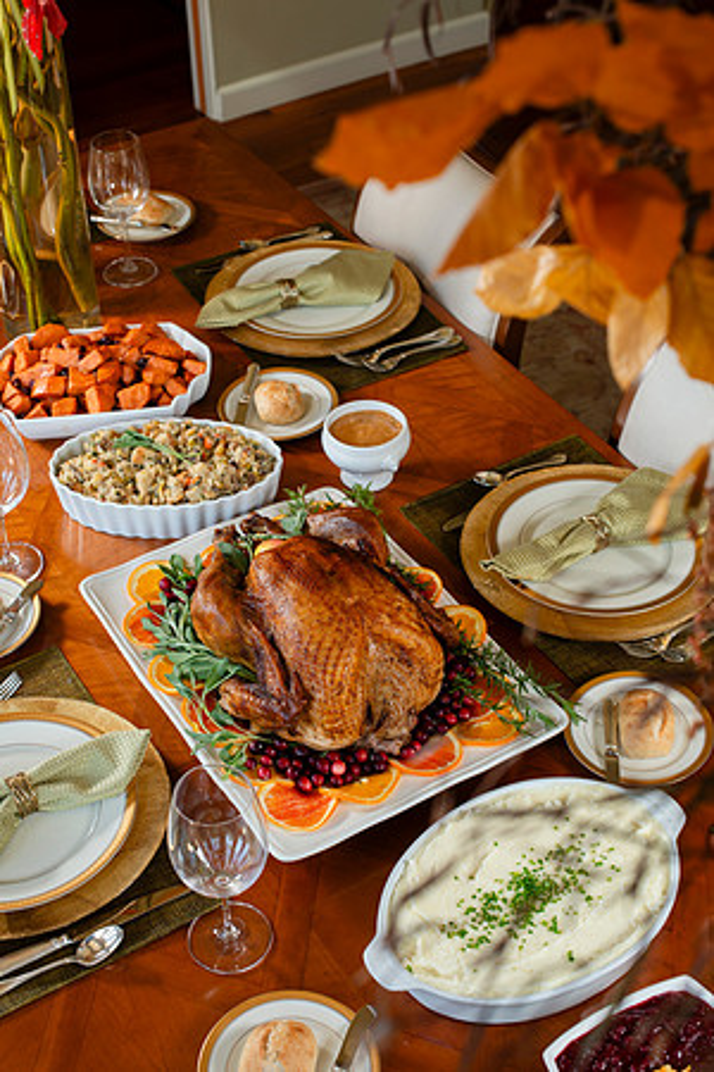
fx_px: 1487
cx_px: 357
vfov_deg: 39.6
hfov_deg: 27.0
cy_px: 536
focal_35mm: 50
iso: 200
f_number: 6.3
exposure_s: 1/60
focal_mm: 50
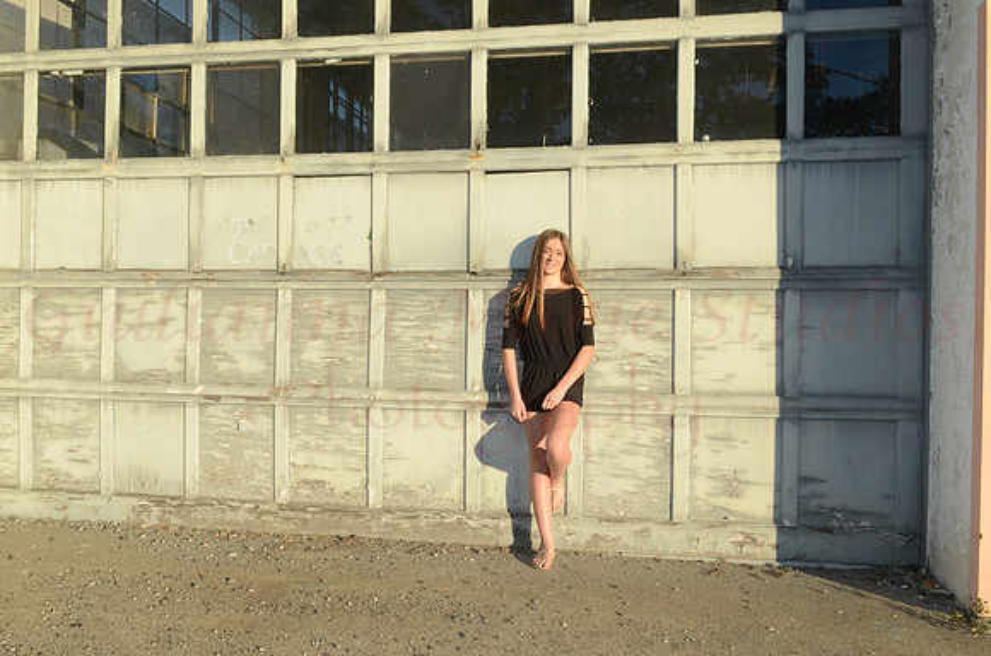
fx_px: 824
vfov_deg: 43.4
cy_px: 328
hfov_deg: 62.0
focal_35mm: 30
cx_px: 496
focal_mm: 20
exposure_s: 1/160
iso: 640
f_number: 18
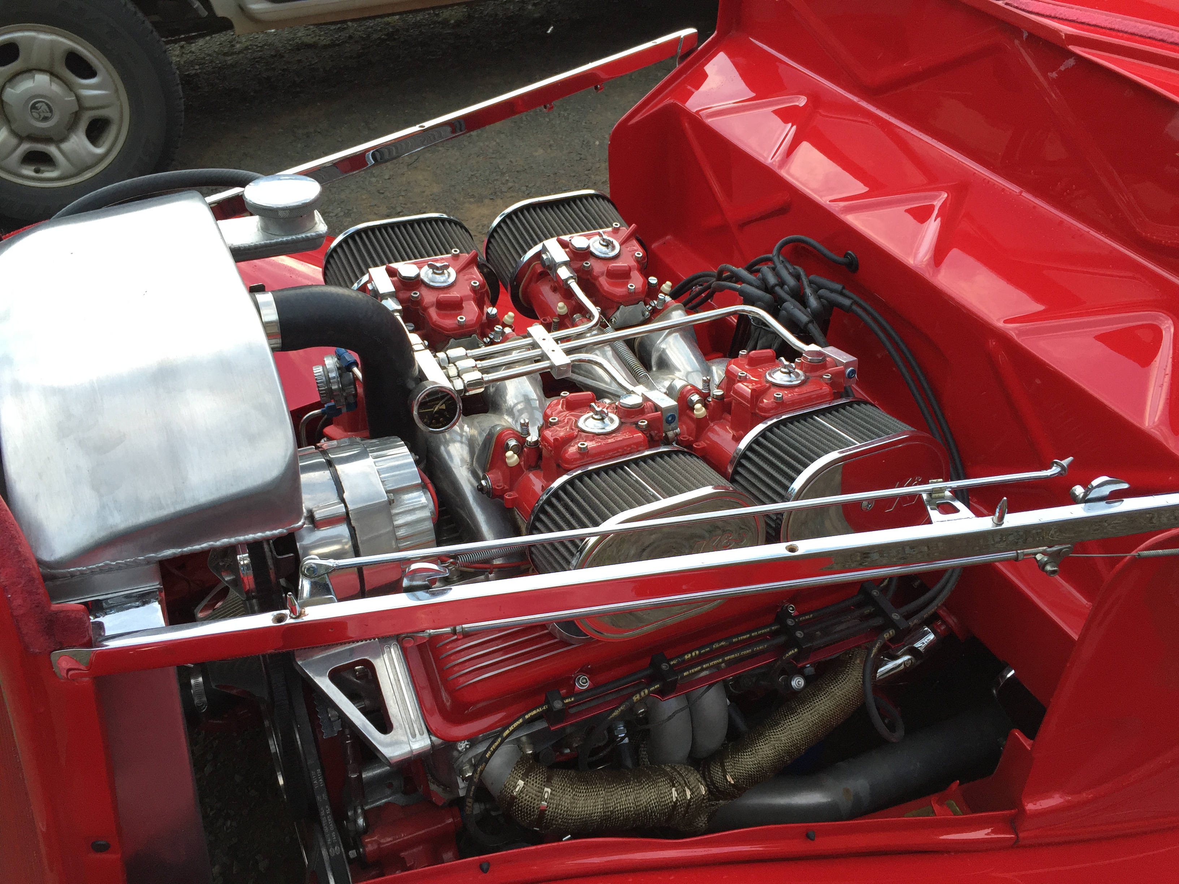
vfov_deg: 48.2
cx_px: 590
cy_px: 442
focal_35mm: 29
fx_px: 988
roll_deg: -3.6
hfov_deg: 61.7
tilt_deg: -38.8
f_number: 2.2
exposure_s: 1/100
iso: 50
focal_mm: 4.15
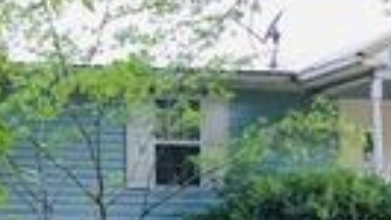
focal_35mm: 152
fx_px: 1577
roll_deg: +0.2
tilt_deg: +4.4
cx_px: -62
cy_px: 211
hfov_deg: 13.8
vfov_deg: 8.0
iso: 50
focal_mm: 4.15
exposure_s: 1/30
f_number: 2.2
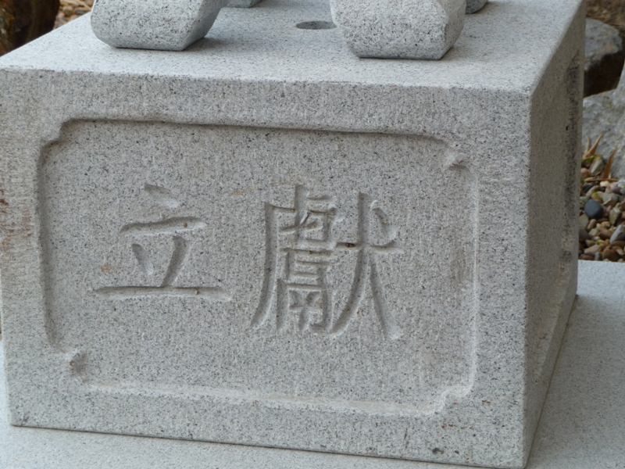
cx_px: 312
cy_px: 234
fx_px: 1860
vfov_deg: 14.4
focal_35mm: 103
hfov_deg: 19.1
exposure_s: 1/60
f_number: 4.7
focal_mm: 17.5
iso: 100
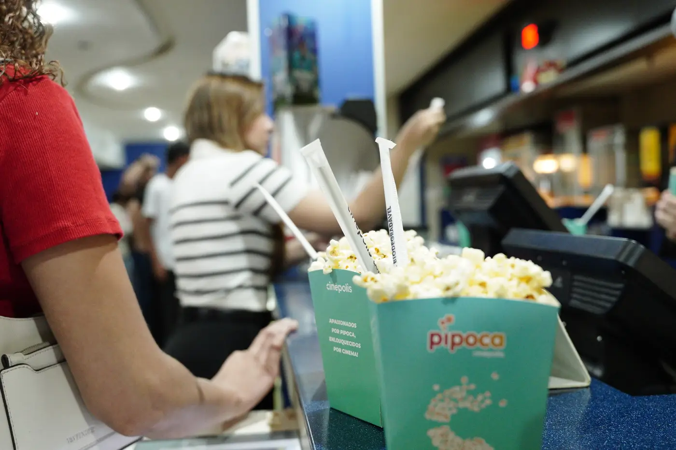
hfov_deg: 53.2
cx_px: 338
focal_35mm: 36
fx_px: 675
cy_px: 225
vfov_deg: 36.8
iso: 4000
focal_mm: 24
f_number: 2.8
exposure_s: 1/200
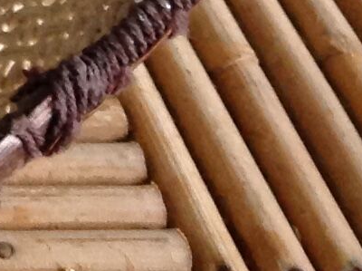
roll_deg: -3.2
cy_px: -459
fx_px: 2371
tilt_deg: -23.8
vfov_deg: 6.1
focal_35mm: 227
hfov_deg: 7.9
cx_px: -576
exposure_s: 1/15
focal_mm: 4.28
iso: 125
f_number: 2.4
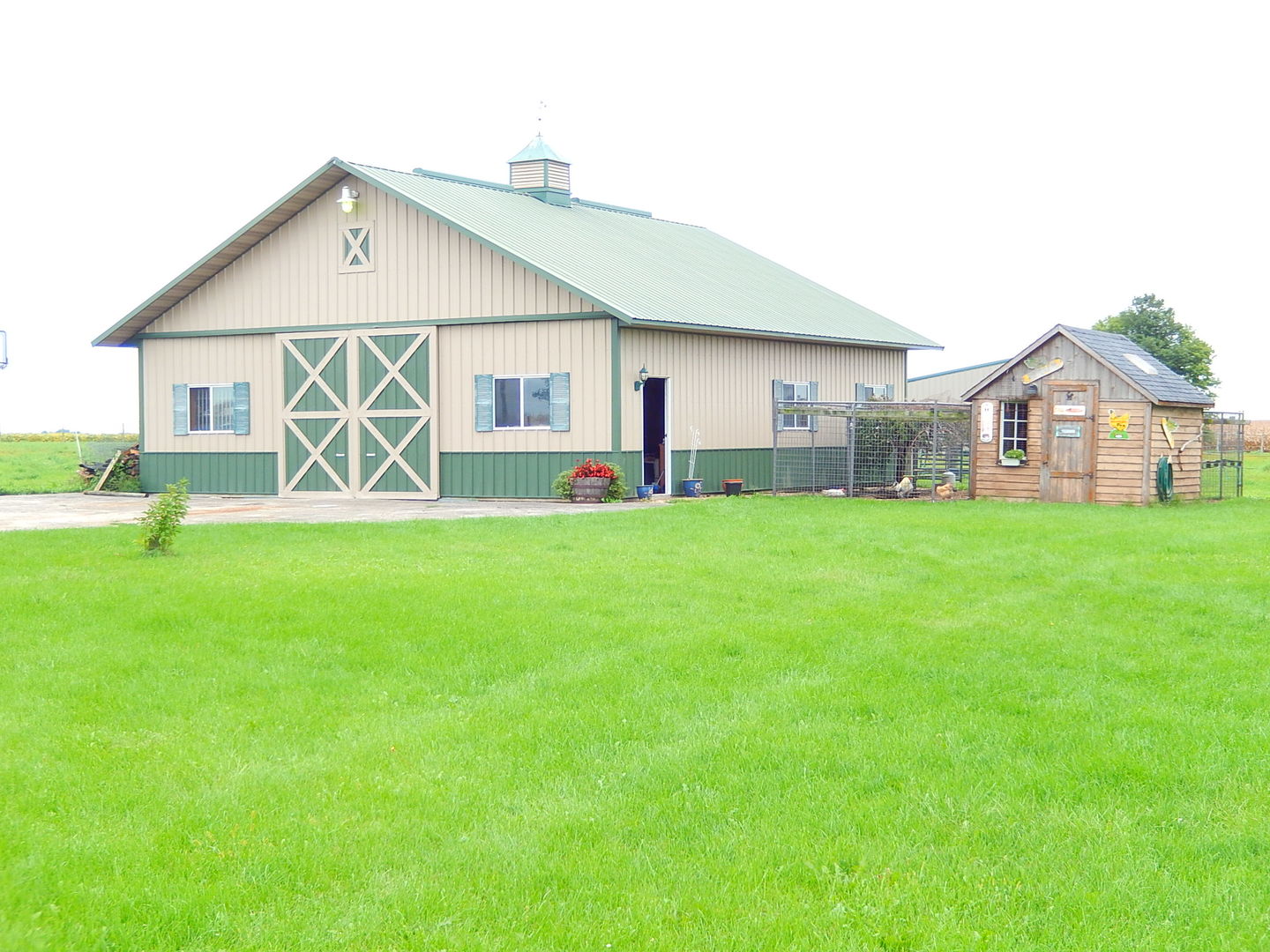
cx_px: 635
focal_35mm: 51
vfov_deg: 28.6
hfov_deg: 37.5
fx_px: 1871
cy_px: 476
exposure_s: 1/80
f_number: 4.5
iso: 125
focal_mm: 9.2
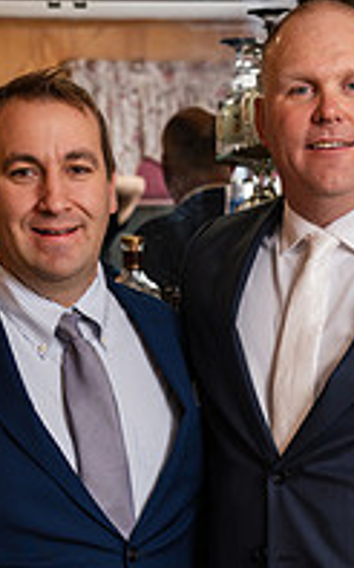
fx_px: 1730
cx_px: 230
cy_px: 456
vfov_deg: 18.4
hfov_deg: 11.7
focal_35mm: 112
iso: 250
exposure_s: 1/200
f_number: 4
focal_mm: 48
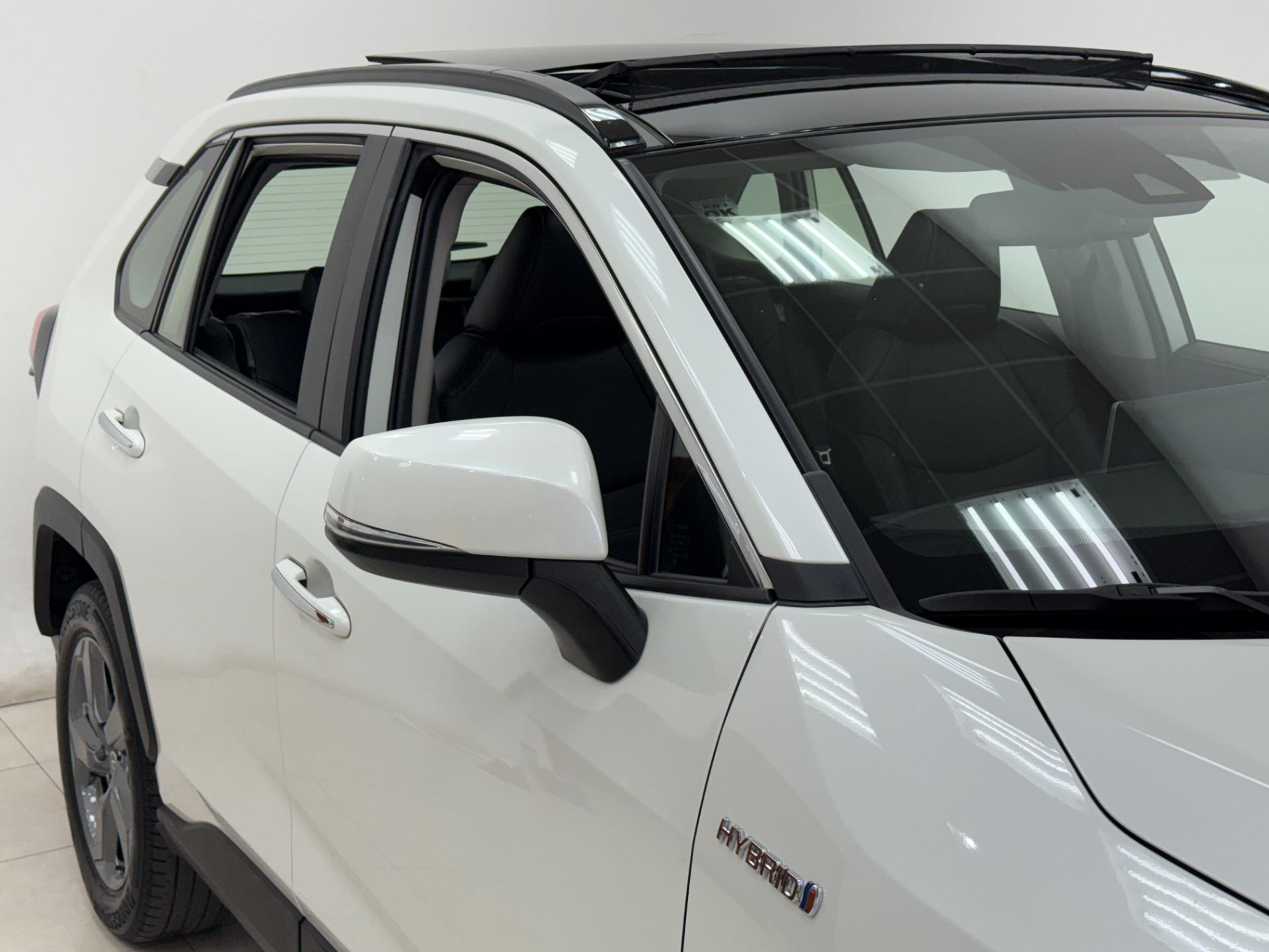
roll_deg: +1.4
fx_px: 1760
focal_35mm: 48
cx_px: 634
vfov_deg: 30.3
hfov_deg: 39.7
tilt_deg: -10.8
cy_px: 476
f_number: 1.78
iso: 100
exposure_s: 1/184
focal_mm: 6.76
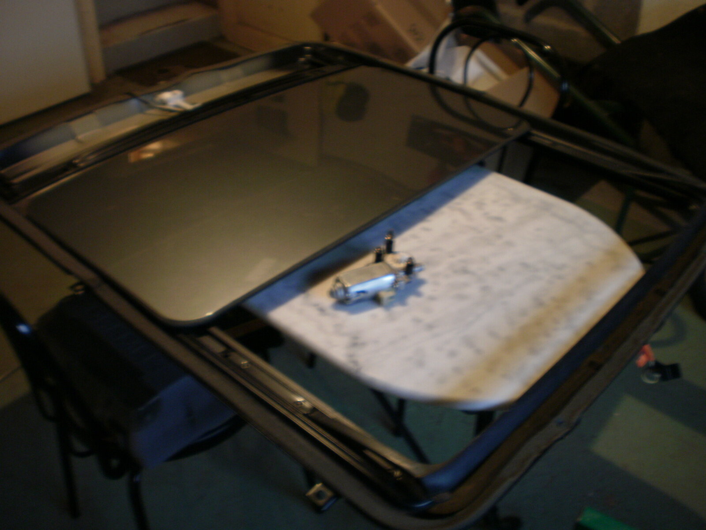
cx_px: 353
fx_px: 734
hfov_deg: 51.4
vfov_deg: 39.7
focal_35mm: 36
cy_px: 265
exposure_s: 1/2
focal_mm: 6.3
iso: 125
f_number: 3.1
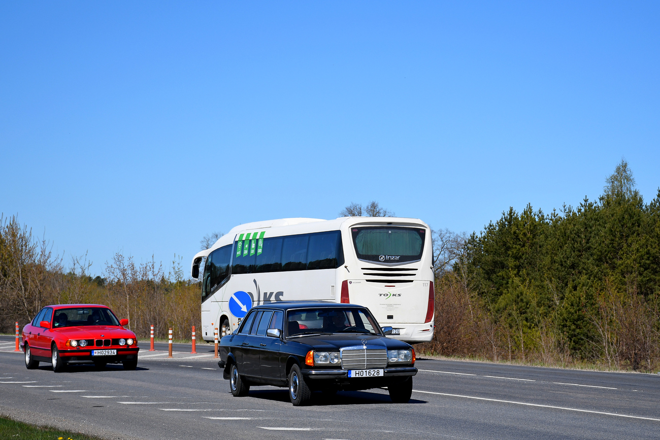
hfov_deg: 20.6
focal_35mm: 99
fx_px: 1815
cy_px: 220
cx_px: 330
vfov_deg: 13.8
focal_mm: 66
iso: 200
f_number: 6.3
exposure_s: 1/1600
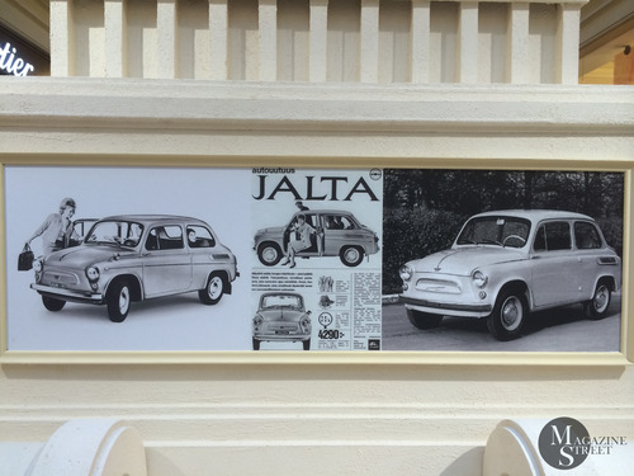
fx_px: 549
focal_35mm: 30
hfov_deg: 60.0
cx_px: 317
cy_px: 238
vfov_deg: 46.8
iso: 40
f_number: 2.2
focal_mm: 4.12
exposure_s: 1/33
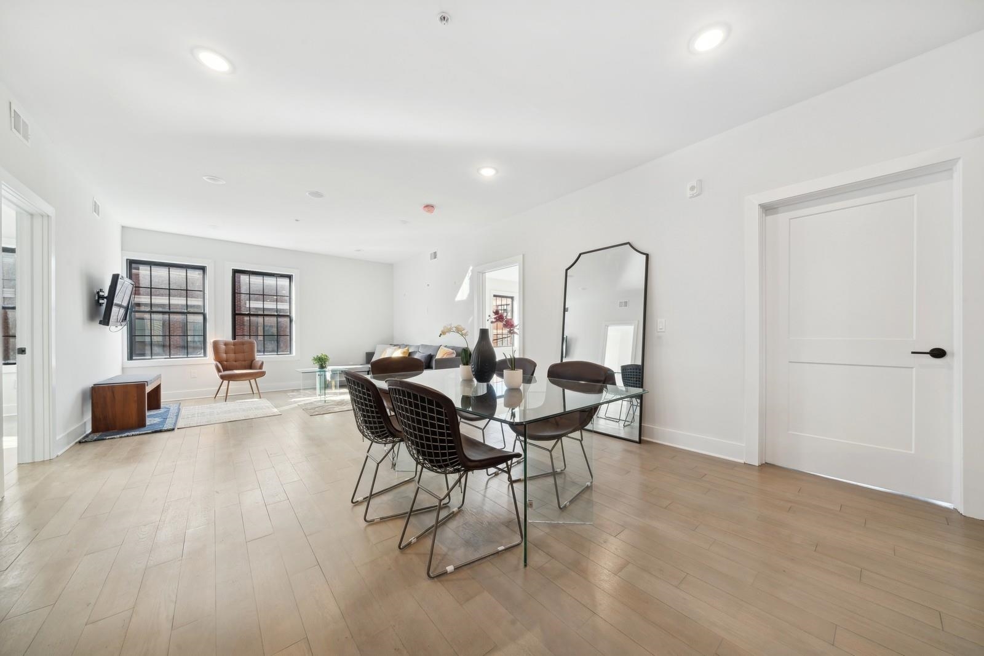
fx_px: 328
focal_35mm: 12
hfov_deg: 112.6
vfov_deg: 90.0
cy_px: 328
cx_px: 492
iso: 200
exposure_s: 1/8
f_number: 11
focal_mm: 12
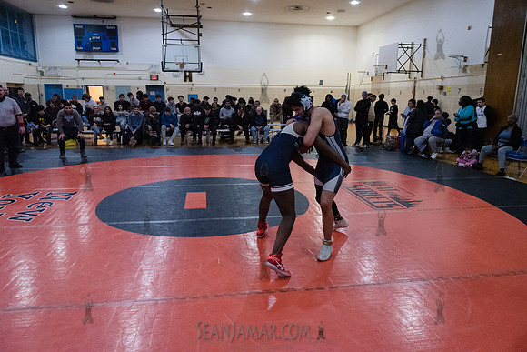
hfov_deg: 69.4
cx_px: 264
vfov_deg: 49.6
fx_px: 381
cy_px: 176
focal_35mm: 26
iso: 8000
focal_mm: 26
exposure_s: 1/400
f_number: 3.2
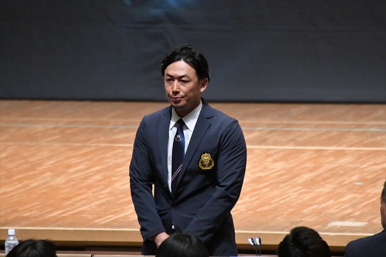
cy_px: 128
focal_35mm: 450
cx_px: 193
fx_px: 4823
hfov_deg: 4.6
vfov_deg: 3.1
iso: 12800
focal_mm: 300
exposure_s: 1/400
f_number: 5.6
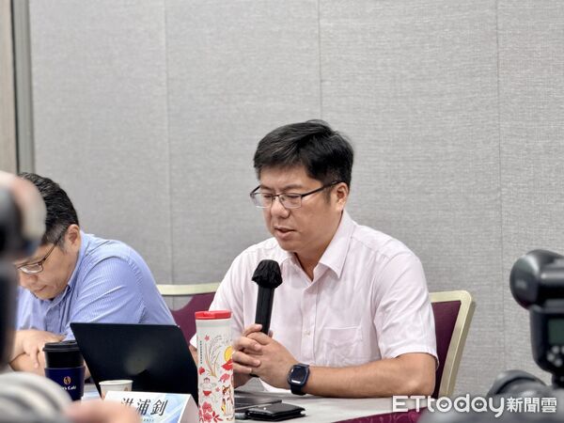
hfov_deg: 19.6
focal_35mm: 100
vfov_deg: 14.8
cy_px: 212
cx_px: 282
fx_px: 1629
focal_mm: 16.89
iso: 250
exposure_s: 1/60
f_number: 2.8
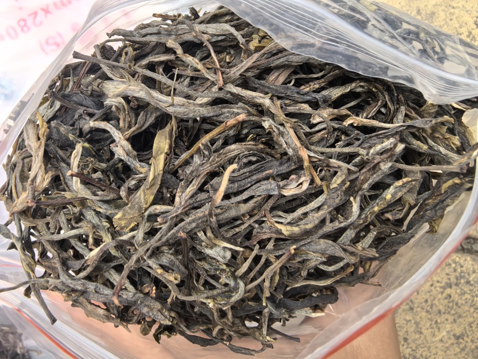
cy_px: 180
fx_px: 373
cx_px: 239
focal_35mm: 27
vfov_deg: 51.4
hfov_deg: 65.3
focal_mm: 1.95
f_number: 2.2
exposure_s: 1/737
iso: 160
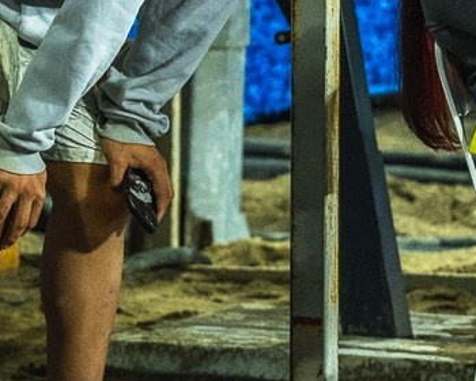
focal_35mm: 618
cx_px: 534
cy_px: -21
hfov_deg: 3.1
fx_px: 8706
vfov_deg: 2.5
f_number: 3.5
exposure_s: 1/250
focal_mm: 120
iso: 2000
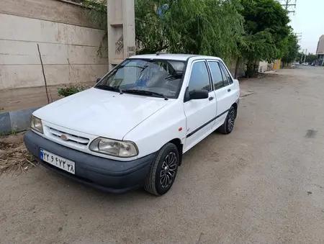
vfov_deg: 59.0
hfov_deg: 73.8
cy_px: 122
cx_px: 162
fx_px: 216
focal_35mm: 23
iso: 80
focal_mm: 6.14
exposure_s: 1/100
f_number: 1.65
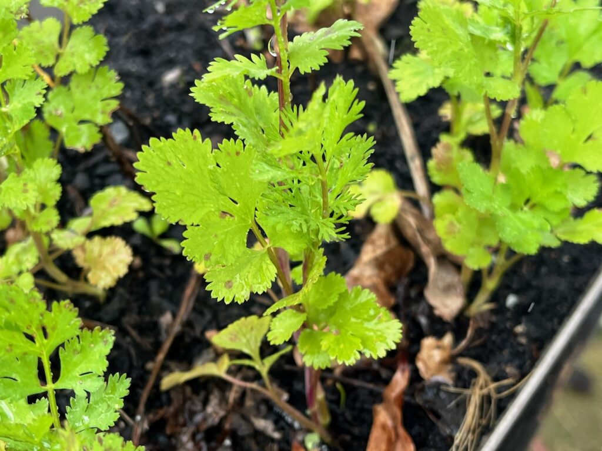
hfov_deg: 36.8
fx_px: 904
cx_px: 301
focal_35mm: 52
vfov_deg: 28.0
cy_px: 226
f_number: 1.6
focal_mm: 5.1
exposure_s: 1/129
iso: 32
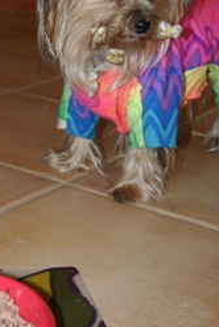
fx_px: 737
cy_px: 178
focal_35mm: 81
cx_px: 51
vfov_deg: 25.0
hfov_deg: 16.8
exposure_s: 1/60
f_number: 5.6
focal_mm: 28
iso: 400
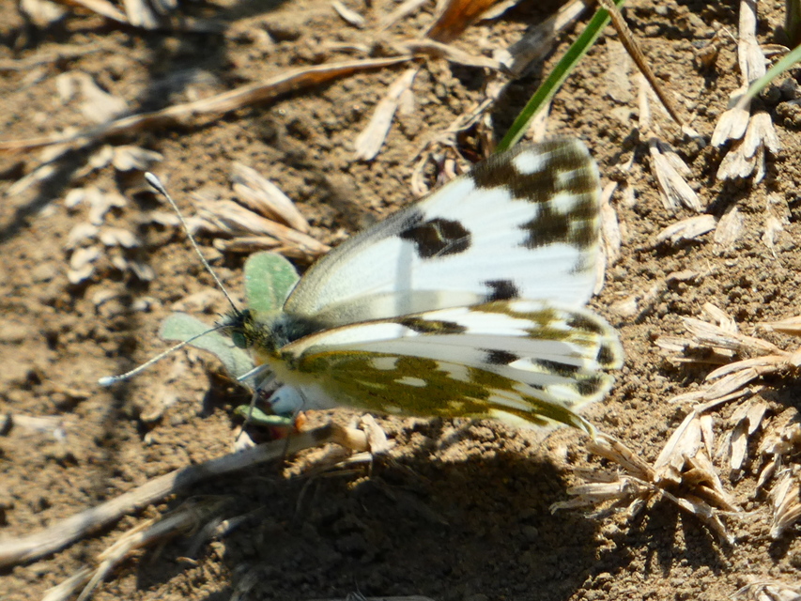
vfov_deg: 2.4
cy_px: 300
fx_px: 14395
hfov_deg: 3.2
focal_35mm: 622
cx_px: 400
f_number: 5.6
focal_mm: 111.5
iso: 80
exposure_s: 1/160
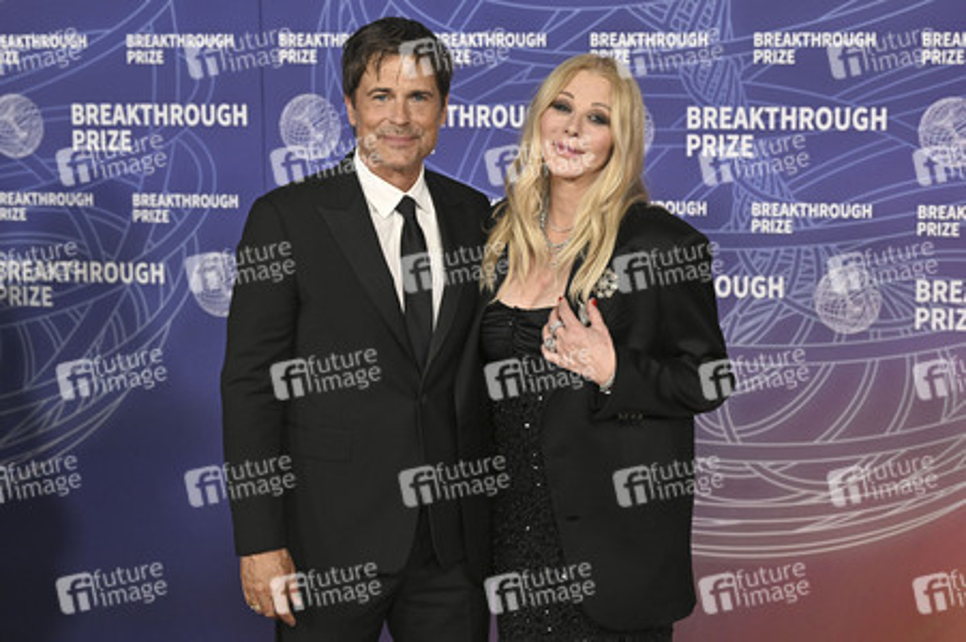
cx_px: 483
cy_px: 321
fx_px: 1475
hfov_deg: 36.3
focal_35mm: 55
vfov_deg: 24.6
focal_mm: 55
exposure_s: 1/320
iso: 2000
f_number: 4
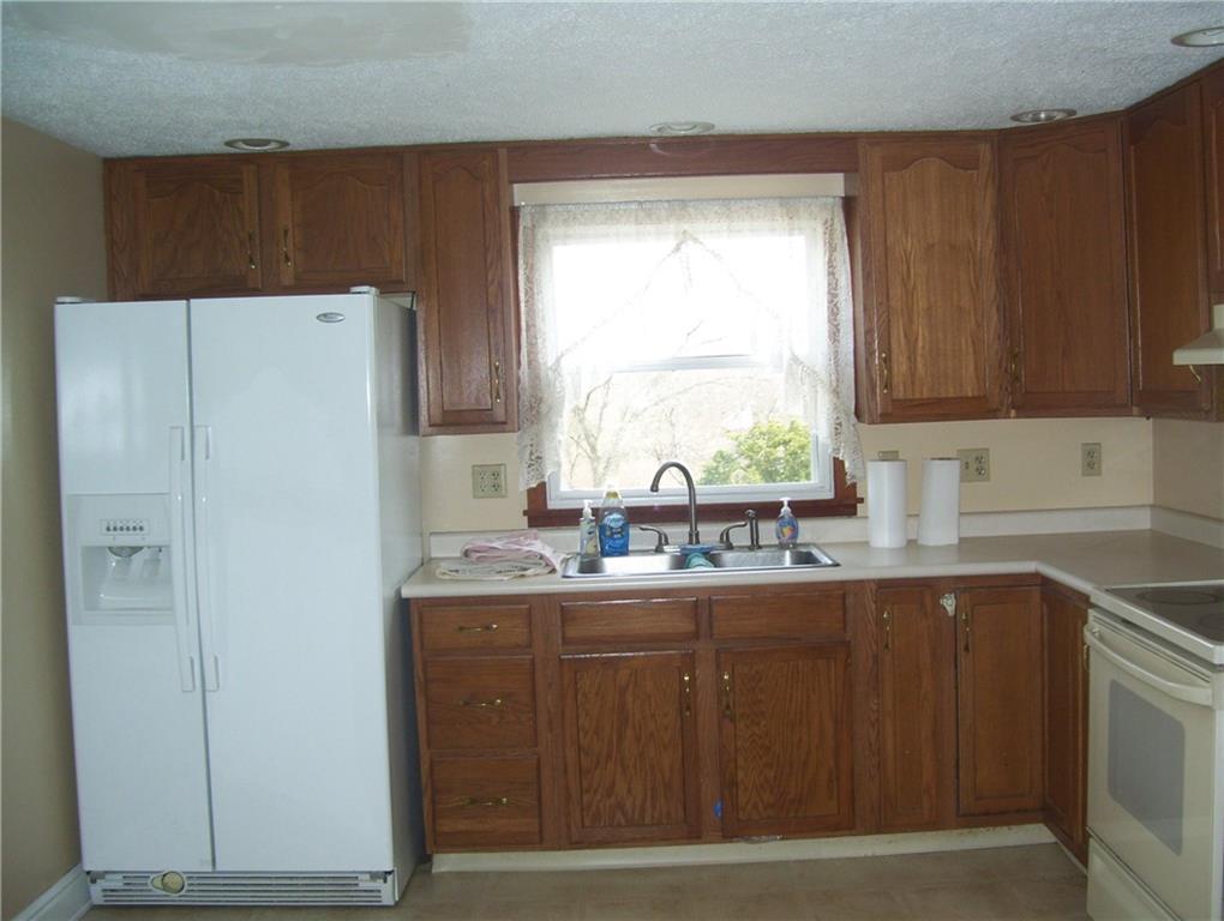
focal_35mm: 36
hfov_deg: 51.3
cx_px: 612
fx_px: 1275
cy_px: 460
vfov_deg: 39.7
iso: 125
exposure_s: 1/60
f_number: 2.7
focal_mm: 6
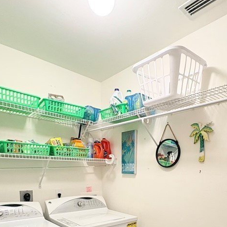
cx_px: 134
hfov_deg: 58.7
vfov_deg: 53.4
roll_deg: -0.6
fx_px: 200
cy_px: 195
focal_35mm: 27
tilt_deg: -6.3
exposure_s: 1/60
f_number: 2.2
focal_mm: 2.22
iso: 320
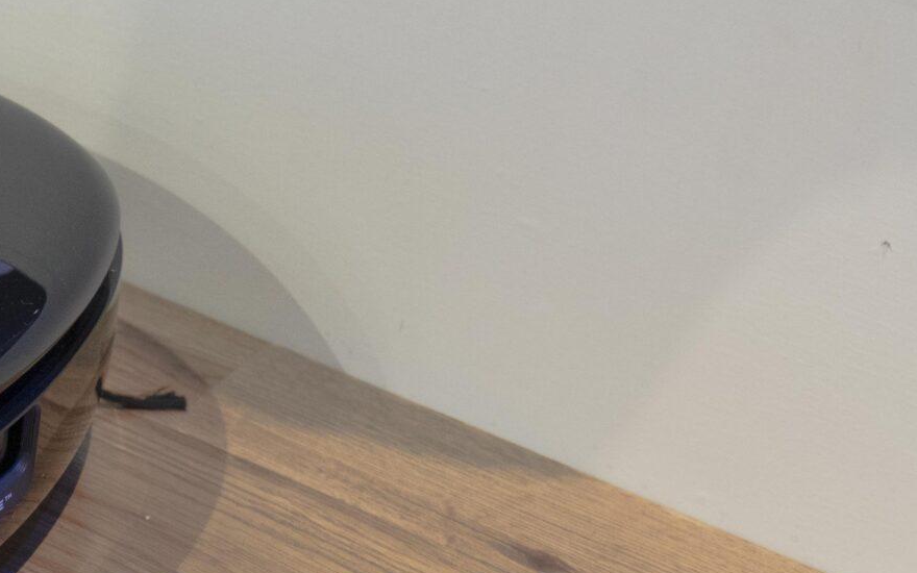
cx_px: -374
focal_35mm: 178
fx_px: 4448
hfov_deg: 11.4
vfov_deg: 7.4
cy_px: 360
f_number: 6.3
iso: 2500
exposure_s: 1/200
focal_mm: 60
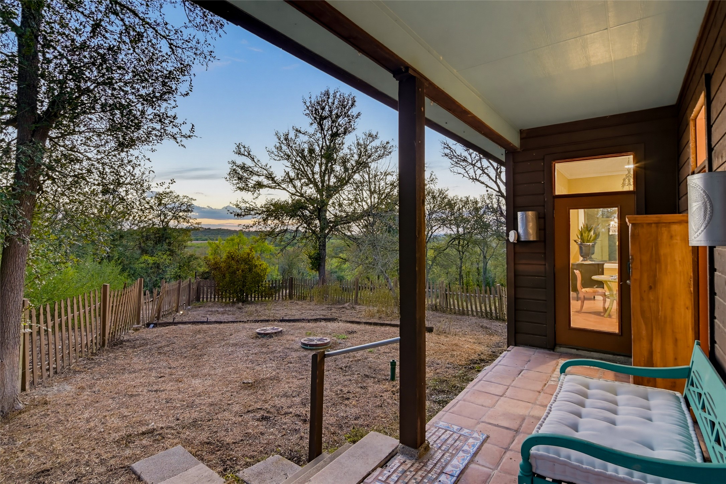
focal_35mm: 18
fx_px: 363
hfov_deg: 90.0
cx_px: 363
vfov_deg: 67.4
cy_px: 242
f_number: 7.1
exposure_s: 2
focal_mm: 12
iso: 320
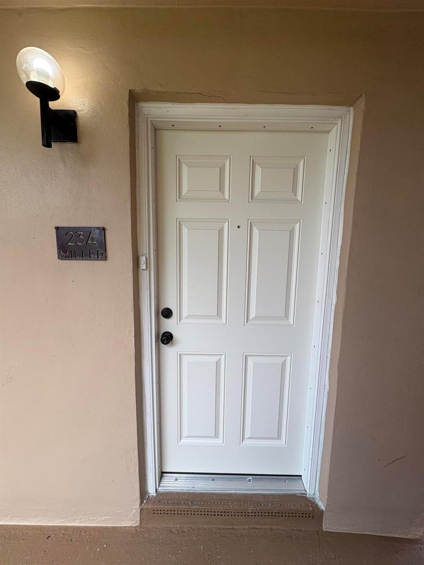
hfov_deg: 85.7
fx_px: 229
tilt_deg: -7.1
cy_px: 282
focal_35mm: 14
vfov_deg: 102.1
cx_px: 212
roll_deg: -1.4
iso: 40
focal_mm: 2.22
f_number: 2.2
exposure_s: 1/165
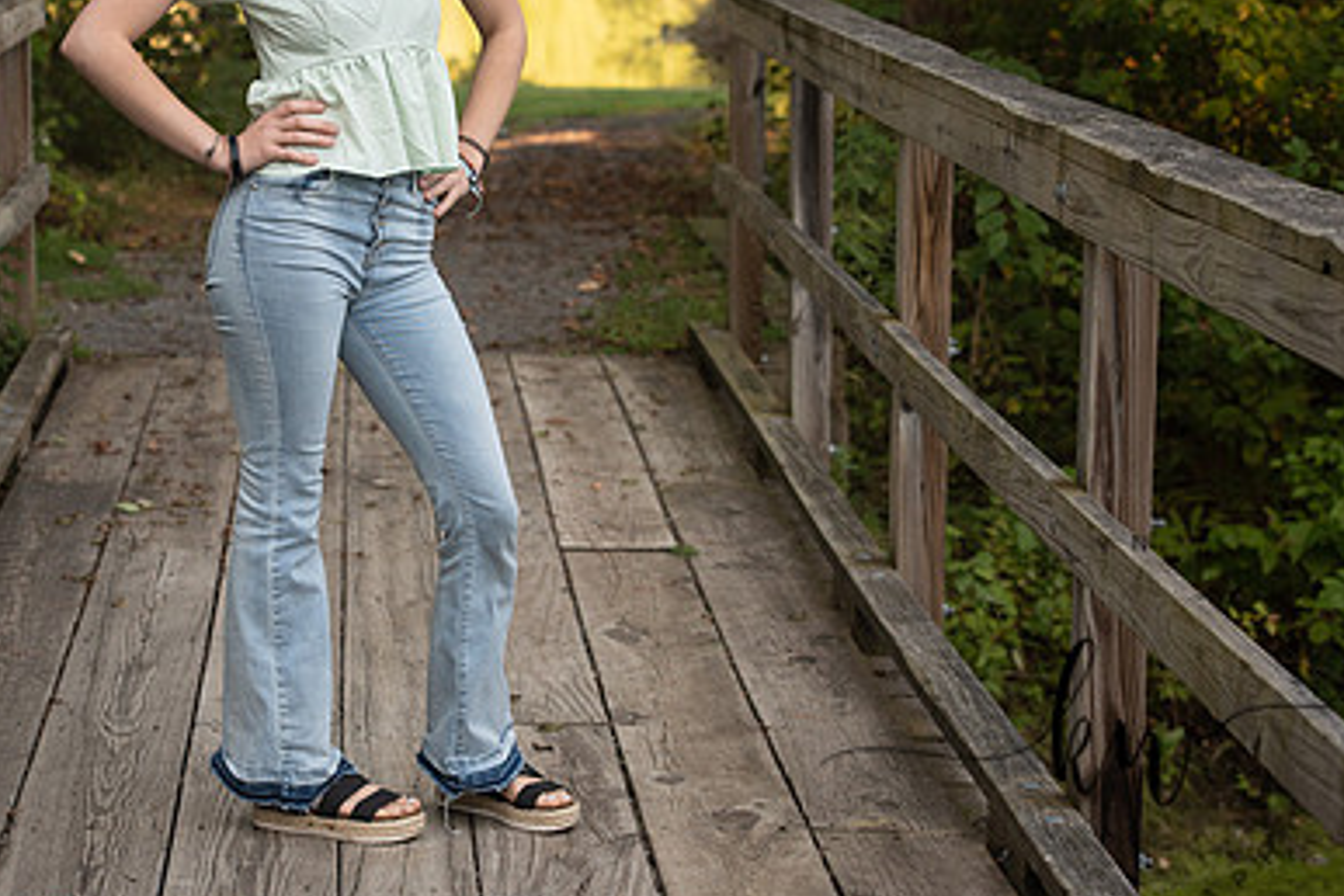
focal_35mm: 105
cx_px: 441
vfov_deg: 13.0
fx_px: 3920
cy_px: 280
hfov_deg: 19.4
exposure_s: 1/320
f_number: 4
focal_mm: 70
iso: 400
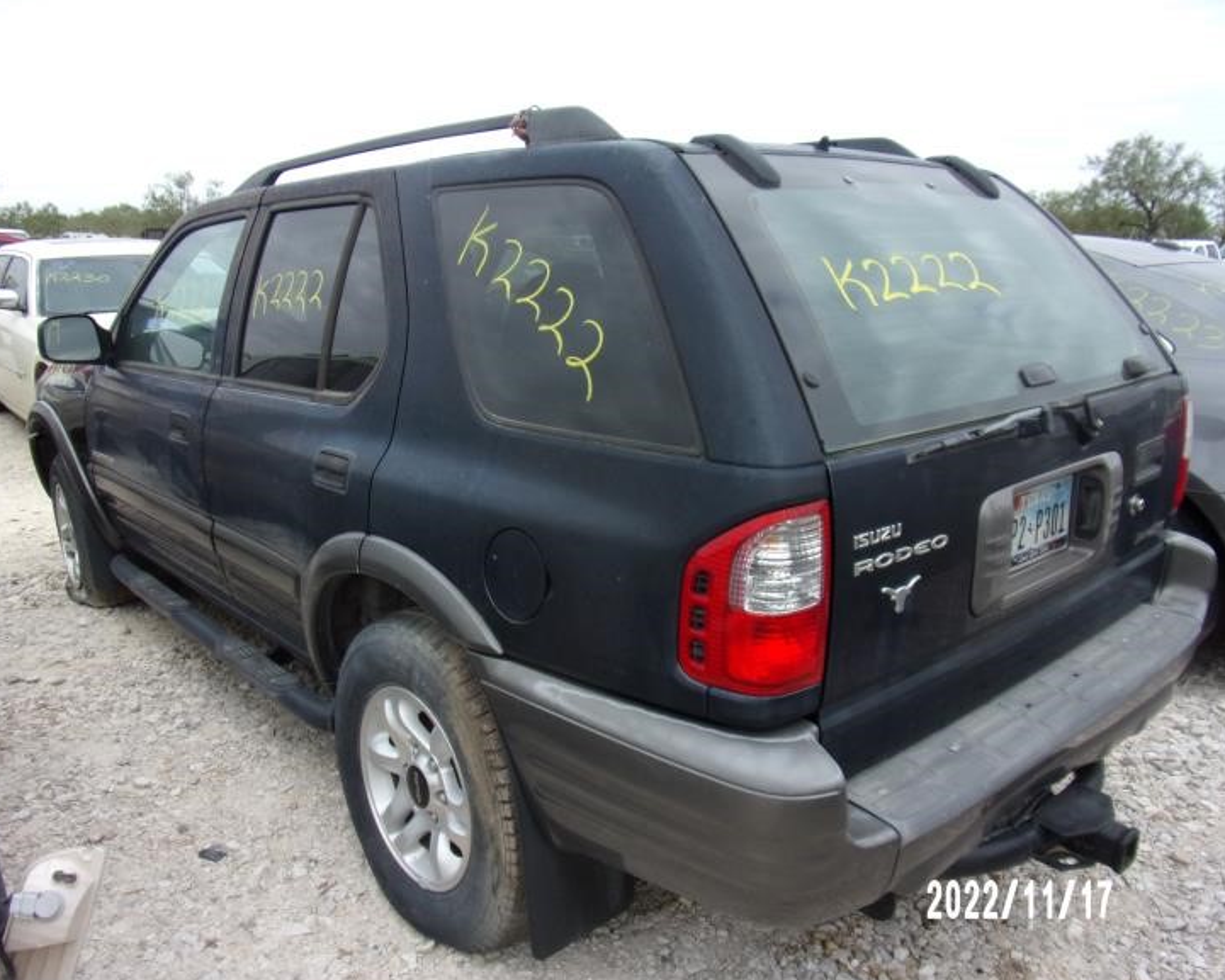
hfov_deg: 66.0
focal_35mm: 26
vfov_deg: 54.9
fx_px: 943
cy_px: 503
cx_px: 634
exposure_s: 1/350
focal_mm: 4.3
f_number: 3.3
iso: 80
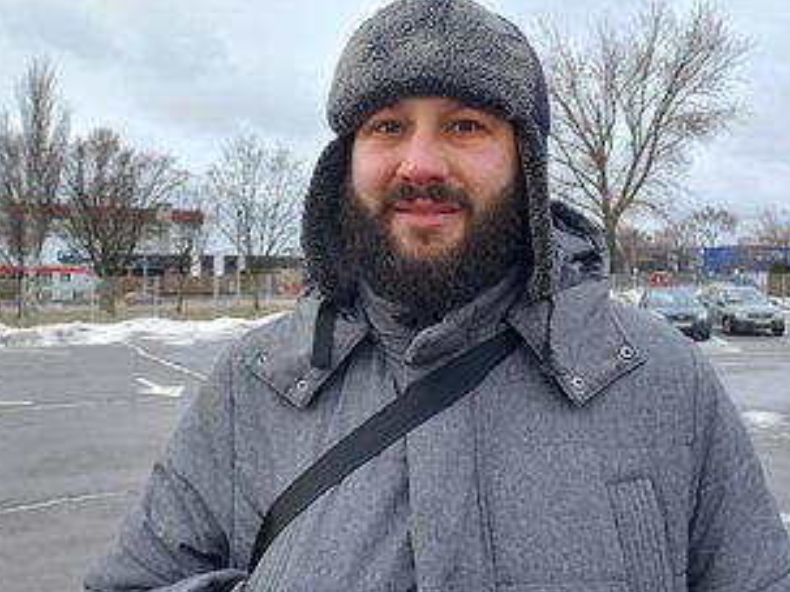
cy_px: 237
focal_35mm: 33
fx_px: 753
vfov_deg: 42.7
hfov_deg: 55.3
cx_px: 420
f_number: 1.8
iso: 25
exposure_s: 1/167
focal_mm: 4.6
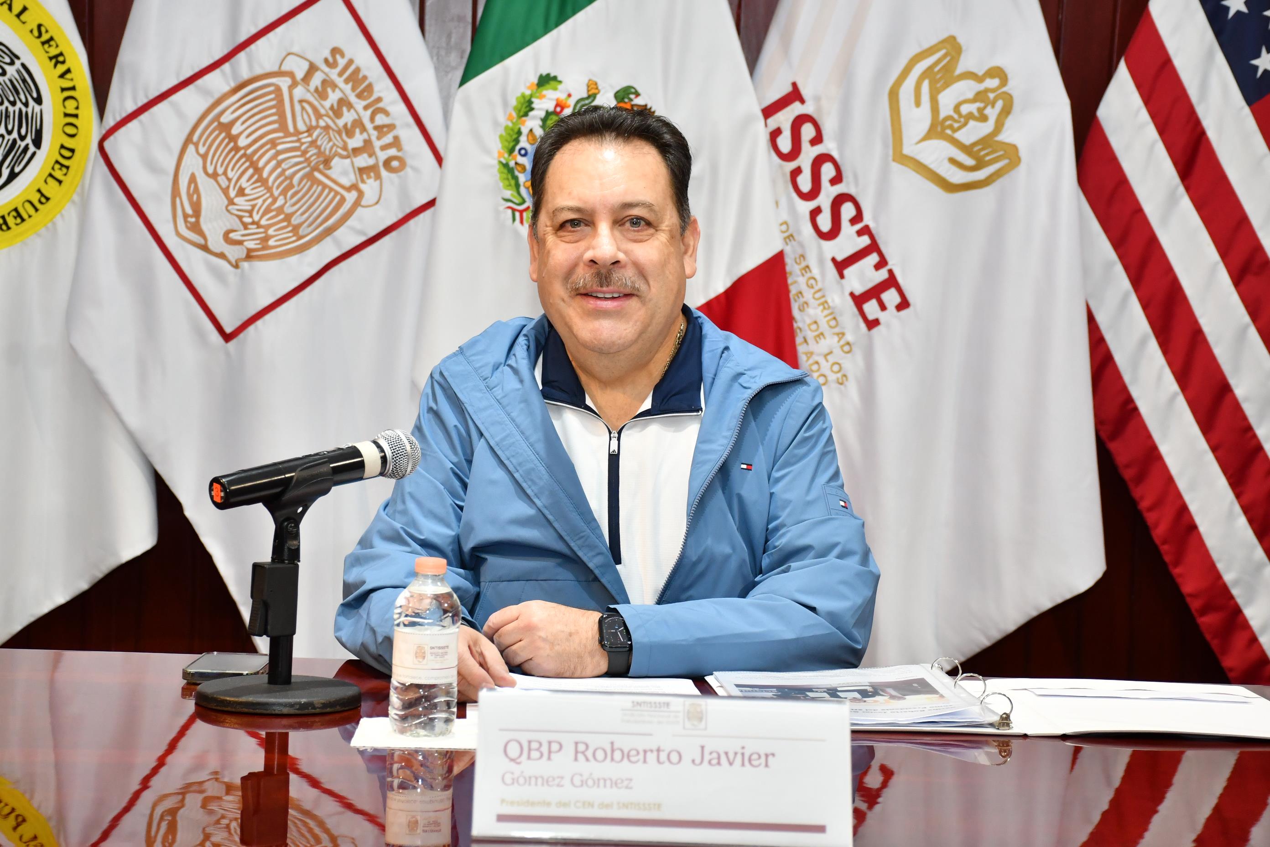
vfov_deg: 18.2
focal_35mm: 75
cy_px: 424
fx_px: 2646
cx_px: 635
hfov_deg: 27.0
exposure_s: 1/100
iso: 1250
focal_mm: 50
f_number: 5.6
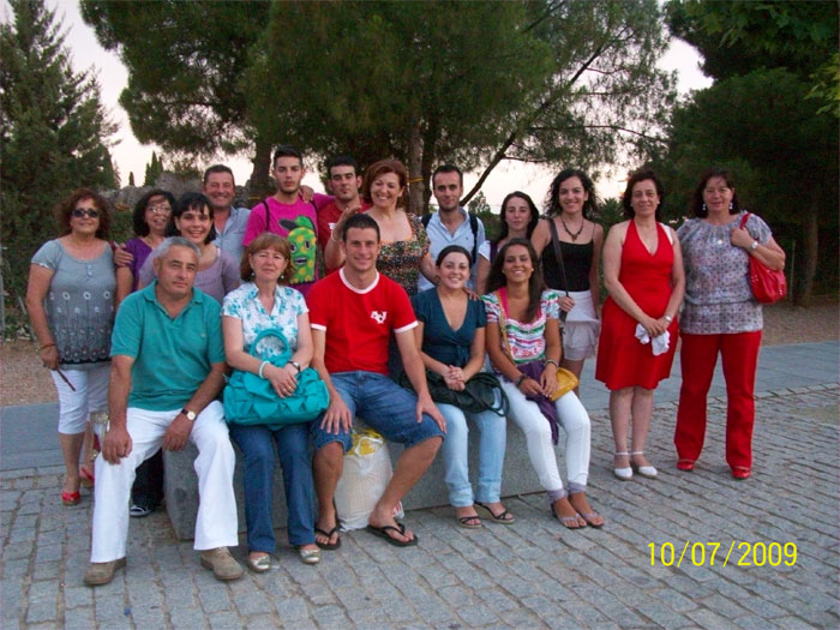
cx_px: 420
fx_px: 825
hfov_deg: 54.0
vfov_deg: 41.8
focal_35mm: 34
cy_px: 315
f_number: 2.8
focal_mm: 5.7
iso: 320
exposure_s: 1/60
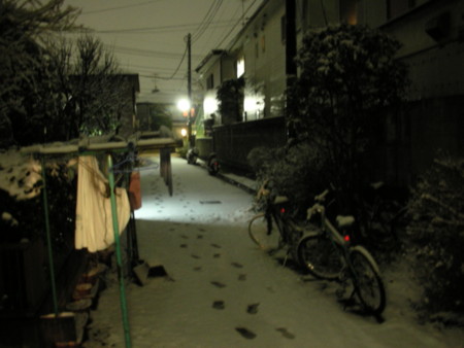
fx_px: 469
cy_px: 174
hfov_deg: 52.6
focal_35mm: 35
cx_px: 232
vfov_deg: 40.7
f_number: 3
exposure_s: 2
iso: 200
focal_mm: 5.8
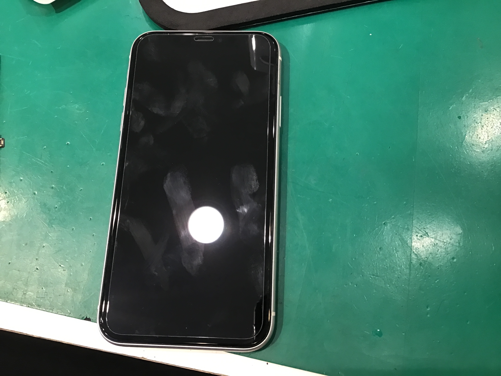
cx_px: 250
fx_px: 449
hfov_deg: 58.4
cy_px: 188
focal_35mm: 31
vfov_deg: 45.4
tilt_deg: -73.8
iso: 100
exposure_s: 1/30
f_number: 2.4
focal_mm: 3.3
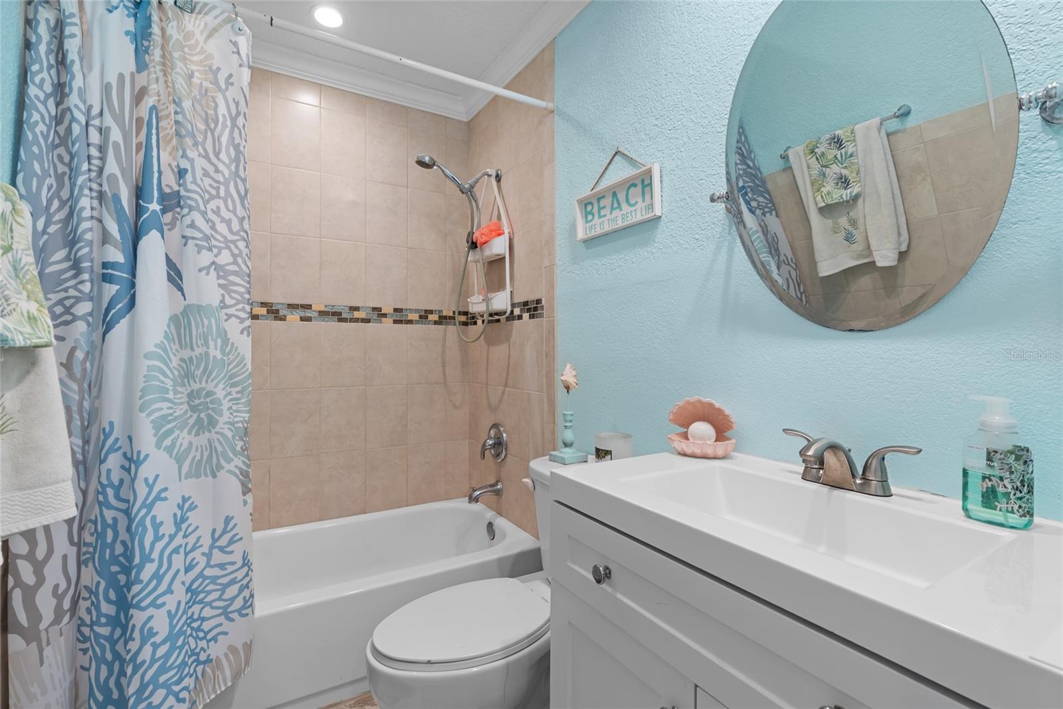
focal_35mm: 16
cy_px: 354
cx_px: 532
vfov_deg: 73.7
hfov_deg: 96.7
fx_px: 472
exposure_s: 1.6
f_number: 9
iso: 250
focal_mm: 16
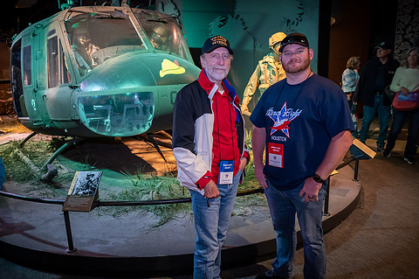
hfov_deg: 63.5
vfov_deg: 44.8
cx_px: 182
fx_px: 337
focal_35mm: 29
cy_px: 149
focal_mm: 24
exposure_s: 1/30
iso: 5600
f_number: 5
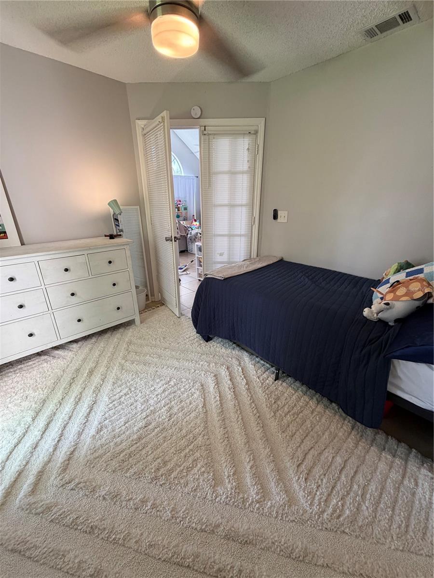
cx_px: 217
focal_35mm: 14
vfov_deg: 102.1
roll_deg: +0.7
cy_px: 289
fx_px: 234
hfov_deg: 85.7
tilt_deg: -21.1
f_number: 2.2
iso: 160
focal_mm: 2.22
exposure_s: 1/60
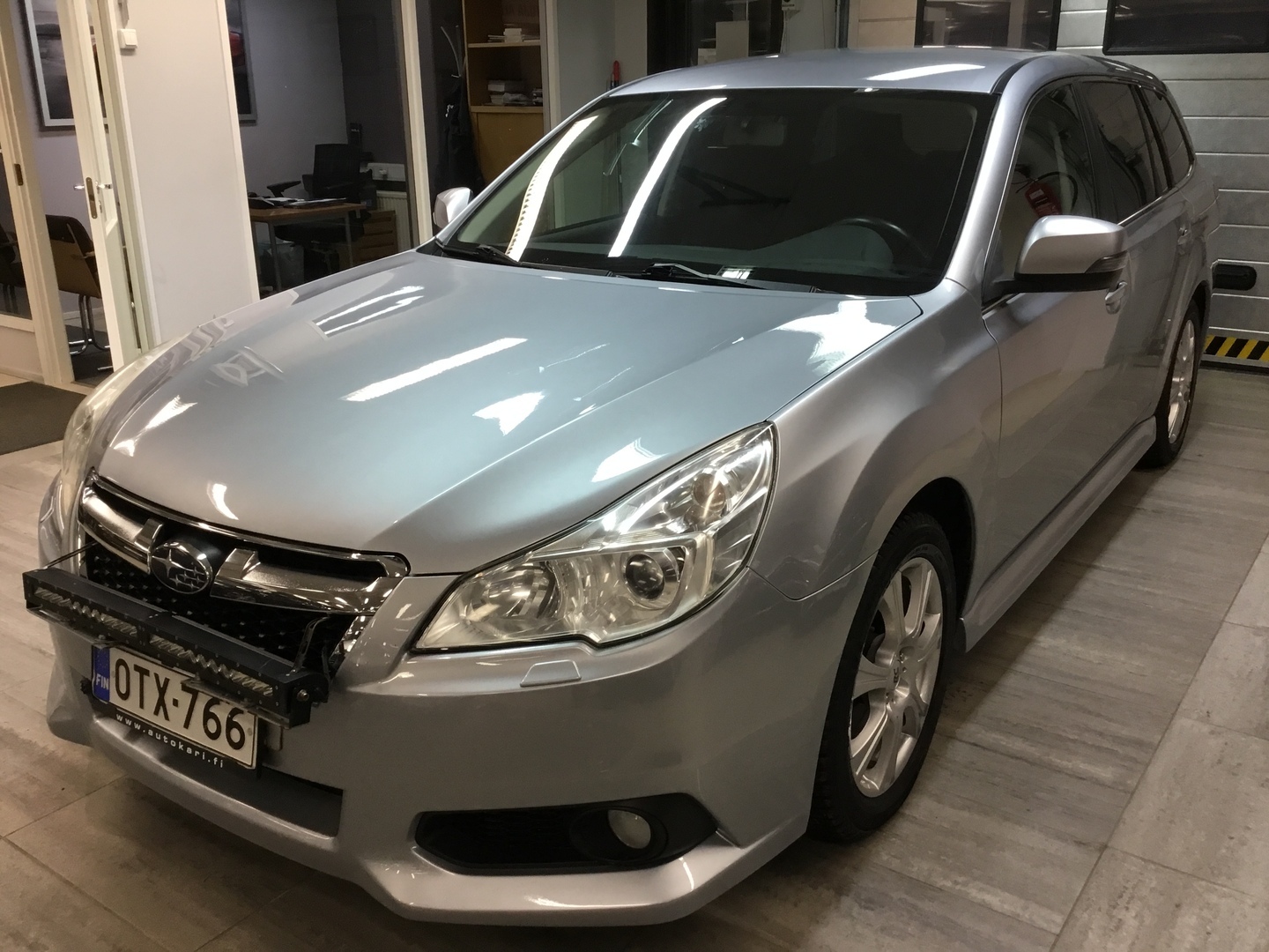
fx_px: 1136
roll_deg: +1.5
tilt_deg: -18.7
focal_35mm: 31
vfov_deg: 45.4
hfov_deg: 58.4
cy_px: 476
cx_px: 634
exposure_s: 1/33
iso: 50
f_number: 2.4
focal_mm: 3.3
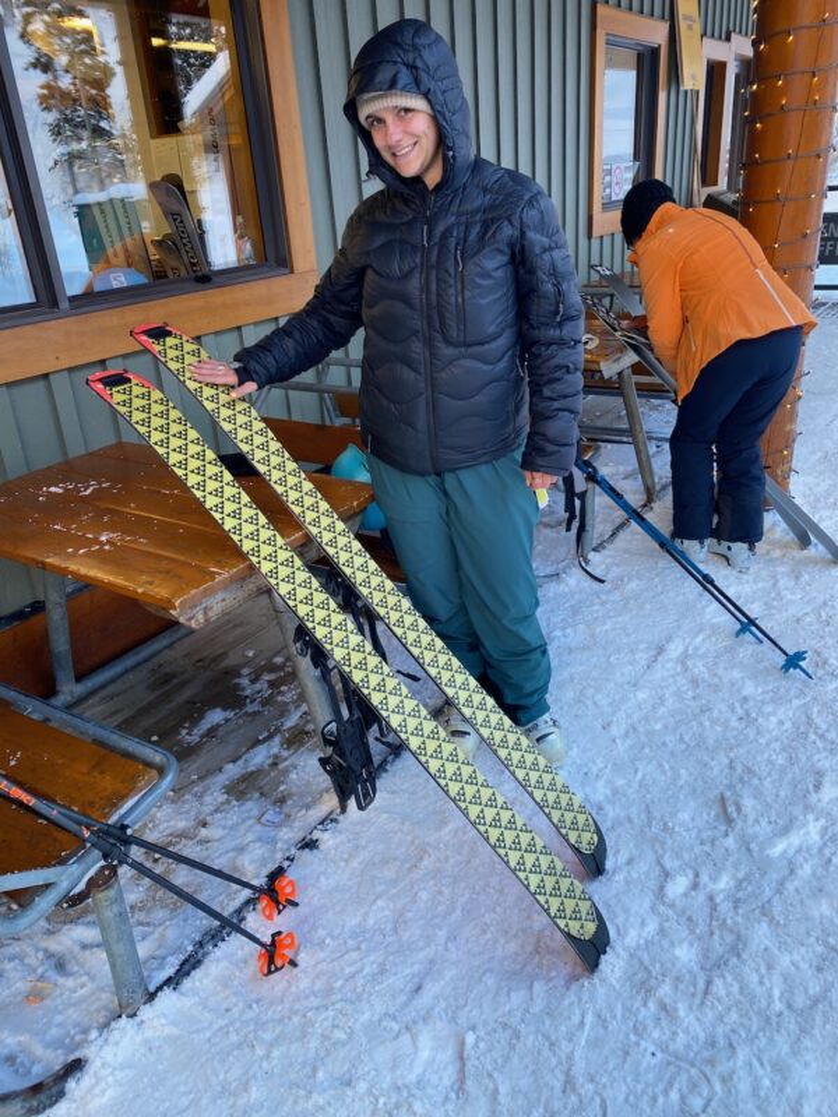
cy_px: 558
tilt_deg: -23.6
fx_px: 839
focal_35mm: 26
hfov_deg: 53.1
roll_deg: +4.1
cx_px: 419
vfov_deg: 67.3
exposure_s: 1/122
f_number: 1.8
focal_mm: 4.25
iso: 40
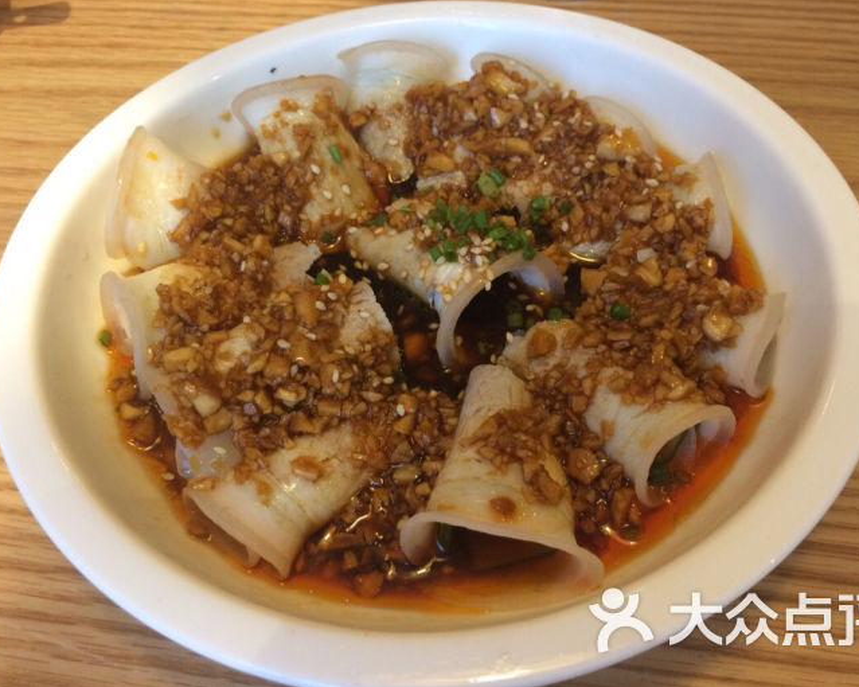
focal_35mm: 31
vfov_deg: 47.1
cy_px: 337
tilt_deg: -54.4
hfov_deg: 57.1
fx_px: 788
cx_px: 456
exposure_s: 1/33
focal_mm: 4.15
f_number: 2.2
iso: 160
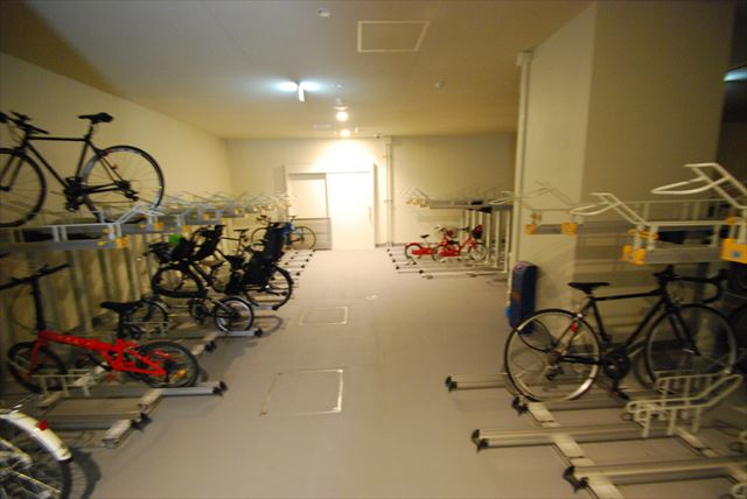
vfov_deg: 77.4
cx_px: 374
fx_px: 312
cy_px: 250
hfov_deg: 100.3
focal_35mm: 15
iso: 1600
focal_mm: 10
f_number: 3.5
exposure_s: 1/6
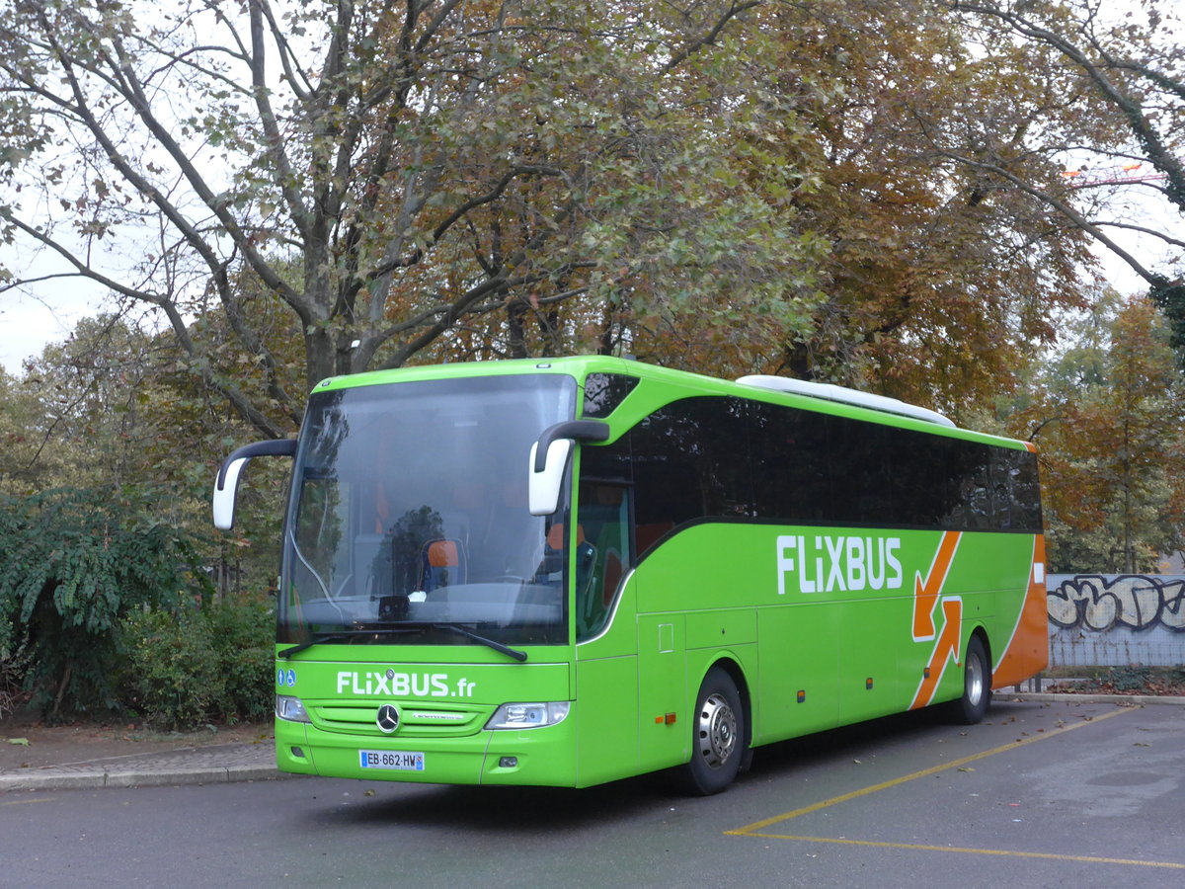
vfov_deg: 28.0
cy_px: 444
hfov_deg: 36.8
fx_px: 1780
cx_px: 592
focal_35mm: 52
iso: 400
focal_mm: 10.7
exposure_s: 1/30
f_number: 3.3
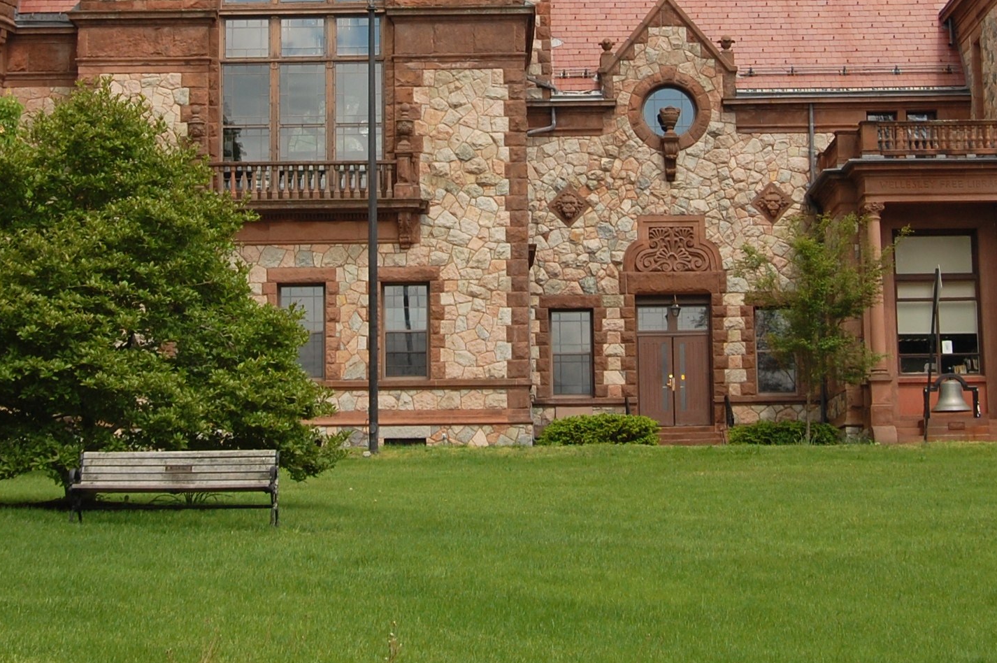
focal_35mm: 98
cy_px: 23
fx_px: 2713
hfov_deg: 20.8
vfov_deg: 13.8
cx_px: 475
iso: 200
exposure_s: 1/320
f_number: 9
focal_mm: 31
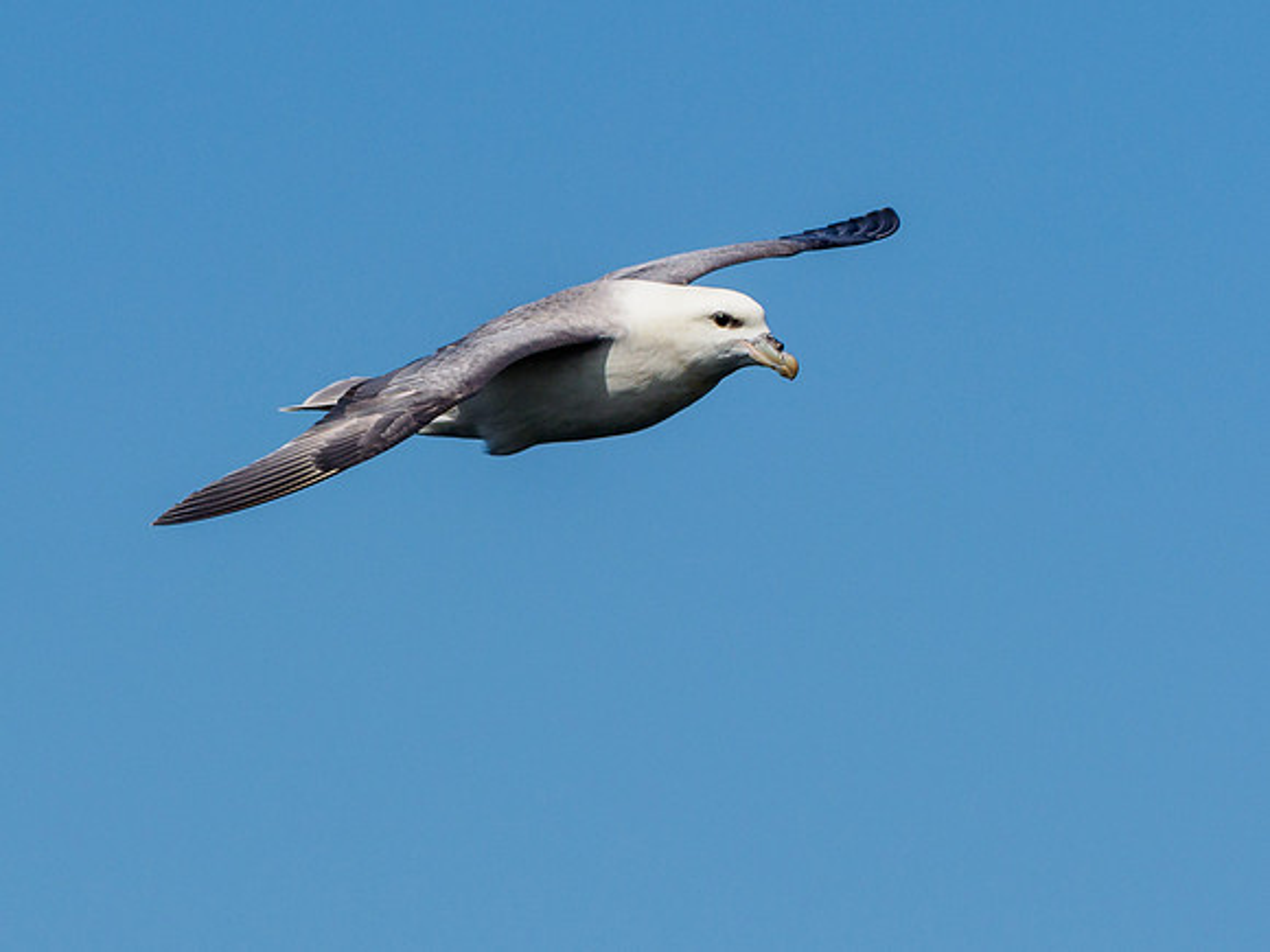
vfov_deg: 1.4
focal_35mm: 1043
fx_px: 38255
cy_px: 826
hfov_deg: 1.9
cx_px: 236
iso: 200
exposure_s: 1/2000
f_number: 7.1
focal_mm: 300
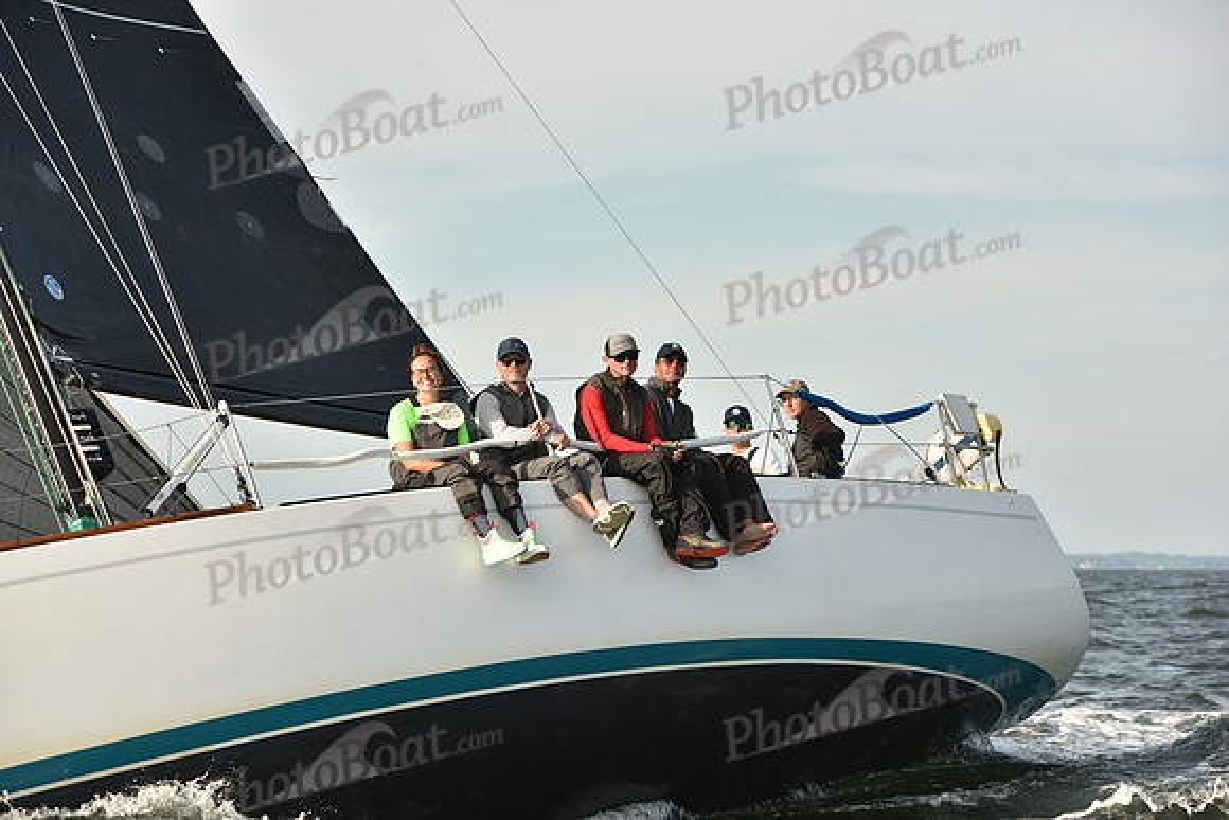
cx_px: 614
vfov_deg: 11.2
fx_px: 4166
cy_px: 410
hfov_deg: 16.8
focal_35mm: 122
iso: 250
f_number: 6.3
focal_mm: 122
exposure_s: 1/800
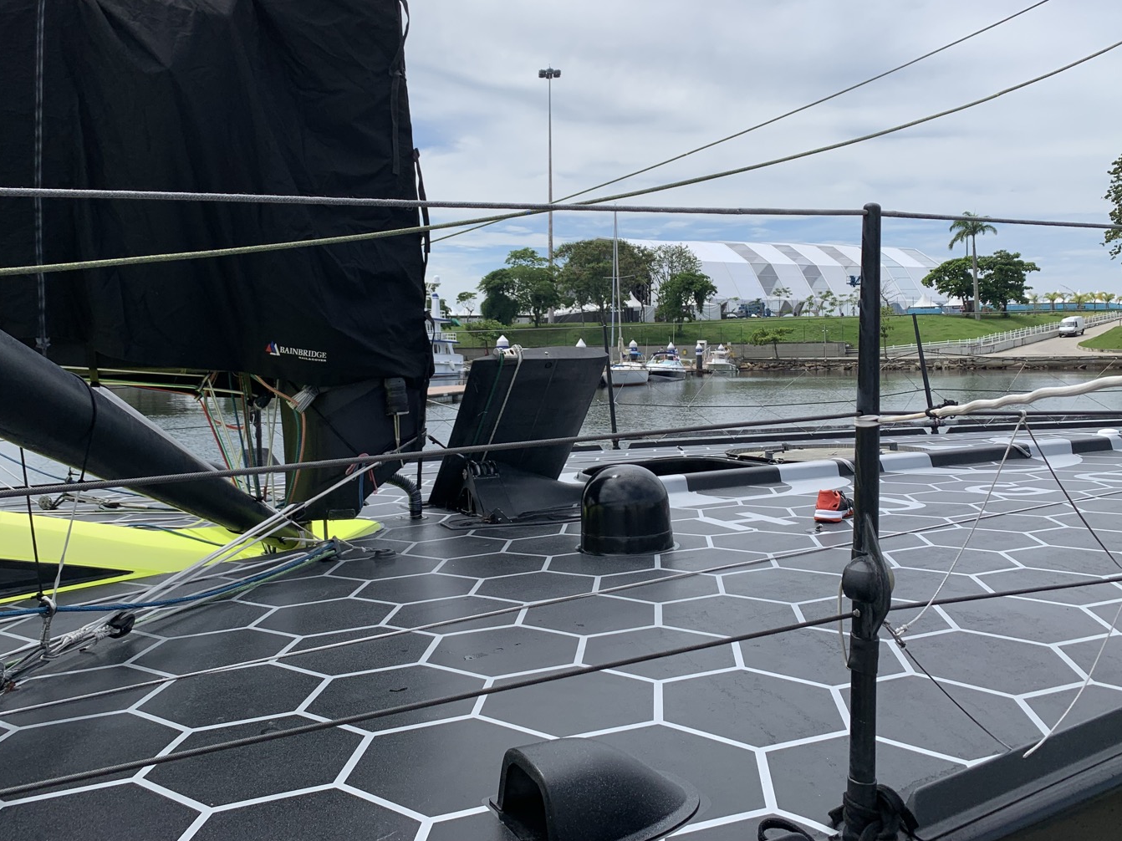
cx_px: 525
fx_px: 1005
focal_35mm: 31
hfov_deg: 58.3
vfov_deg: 45.2
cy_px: 341
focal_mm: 4.25
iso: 25
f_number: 1.8
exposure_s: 1/3086
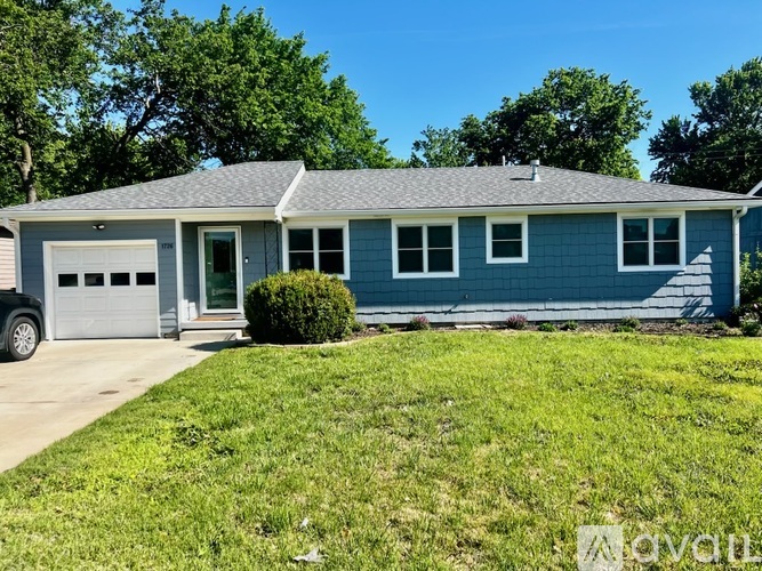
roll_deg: +1.7
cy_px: 286
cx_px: 381
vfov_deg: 53.0
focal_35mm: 26
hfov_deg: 67.3
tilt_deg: +0.1
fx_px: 572
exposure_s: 1/2513
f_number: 1.5
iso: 50
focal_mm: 5.7
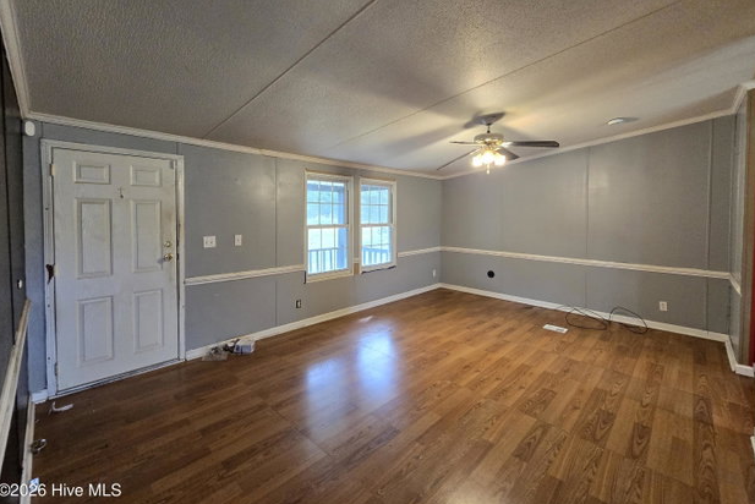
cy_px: 224
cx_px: 387
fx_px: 294
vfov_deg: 81.0
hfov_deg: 104.2
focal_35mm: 14
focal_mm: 2.2
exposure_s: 1/100
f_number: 2.2
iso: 320
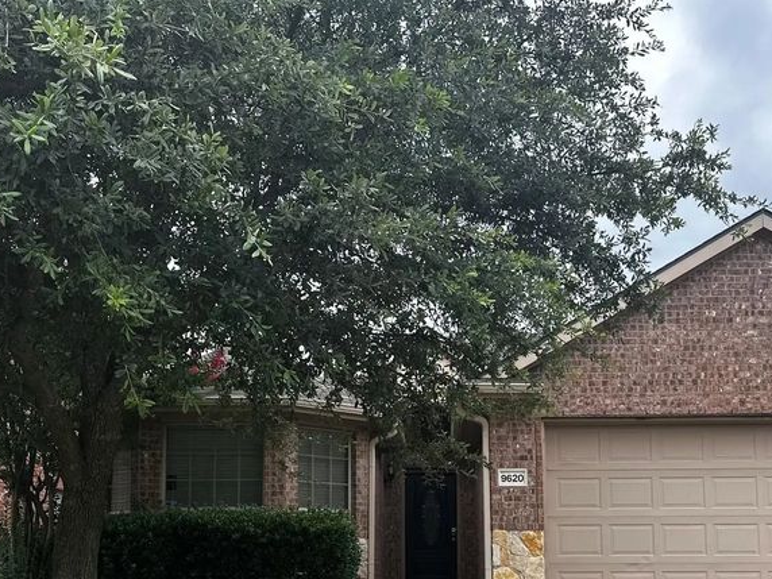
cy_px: 493
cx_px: 458
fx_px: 959
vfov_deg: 32.3
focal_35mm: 43
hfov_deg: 43.7
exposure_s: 1/2353
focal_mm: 6.86
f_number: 1.78
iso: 80
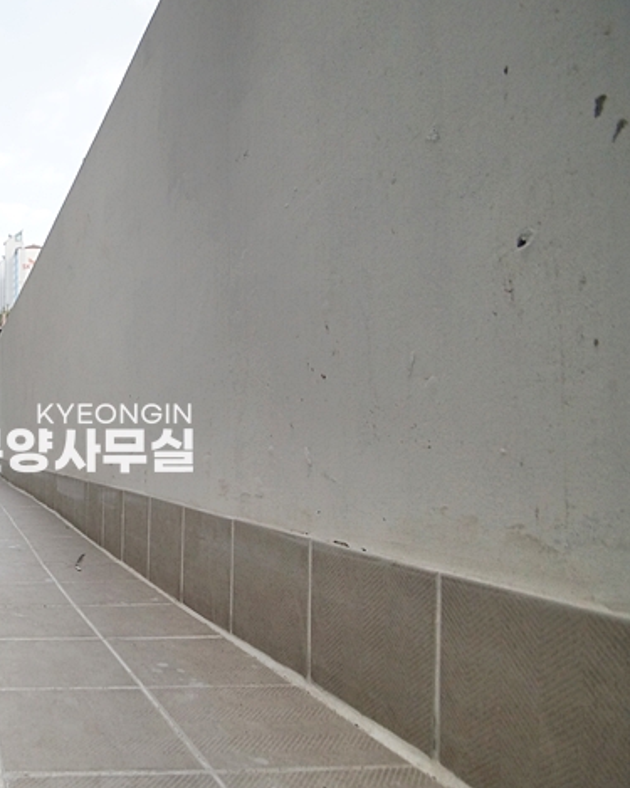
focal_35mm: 24
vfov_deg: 70.2
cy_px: 425
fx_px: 560
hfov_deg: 47.5
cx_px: -15
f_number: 4
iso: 800
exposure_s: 1/1600
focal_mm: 10
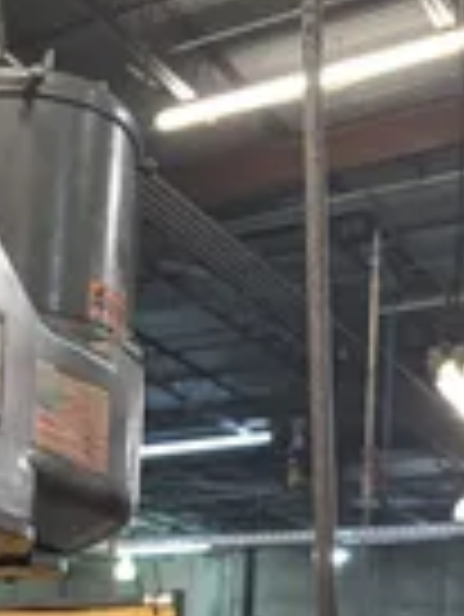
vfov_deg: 25.4
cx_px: -187
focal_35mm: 70
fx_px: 1249
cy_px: 706
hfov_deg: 19.0
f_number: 1.68
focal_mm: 6.9
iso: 401
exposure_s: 1/120
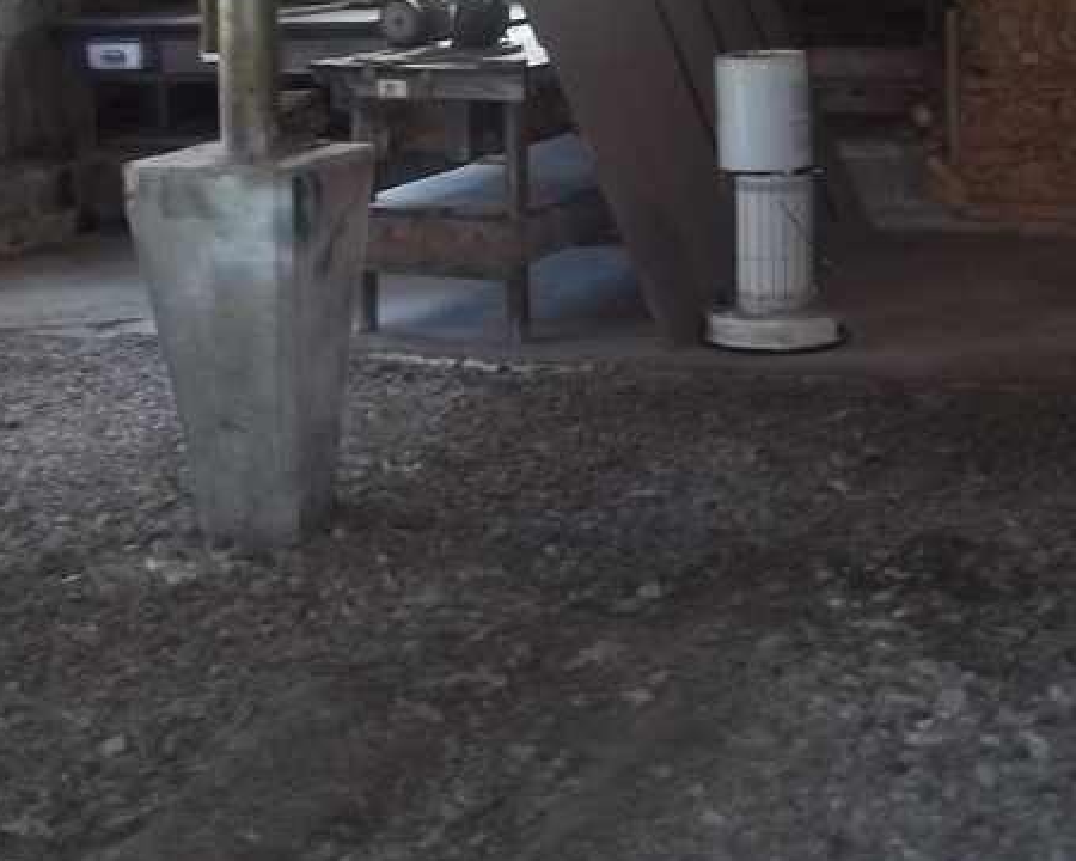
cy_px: 88
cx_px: 521
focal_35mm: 71
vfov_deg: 21.1
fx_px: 2261
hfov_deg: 26.8
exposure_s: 1/30
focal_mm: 5.7
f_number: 2.9
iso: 250
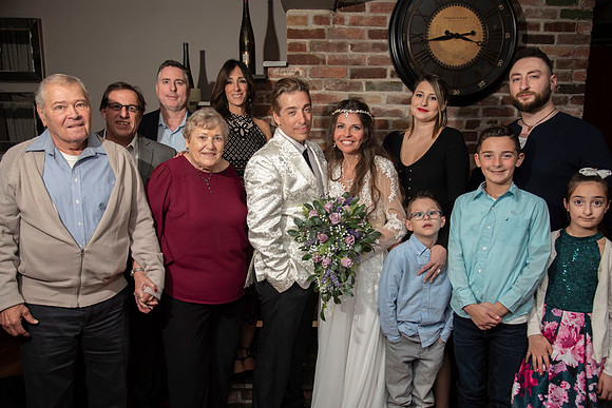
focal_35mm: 32
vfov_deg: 41.1
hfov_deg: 58.7
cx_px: 306
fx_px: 544
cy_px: 204
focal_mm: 32
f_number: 4.5
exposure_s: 1/200
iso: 100
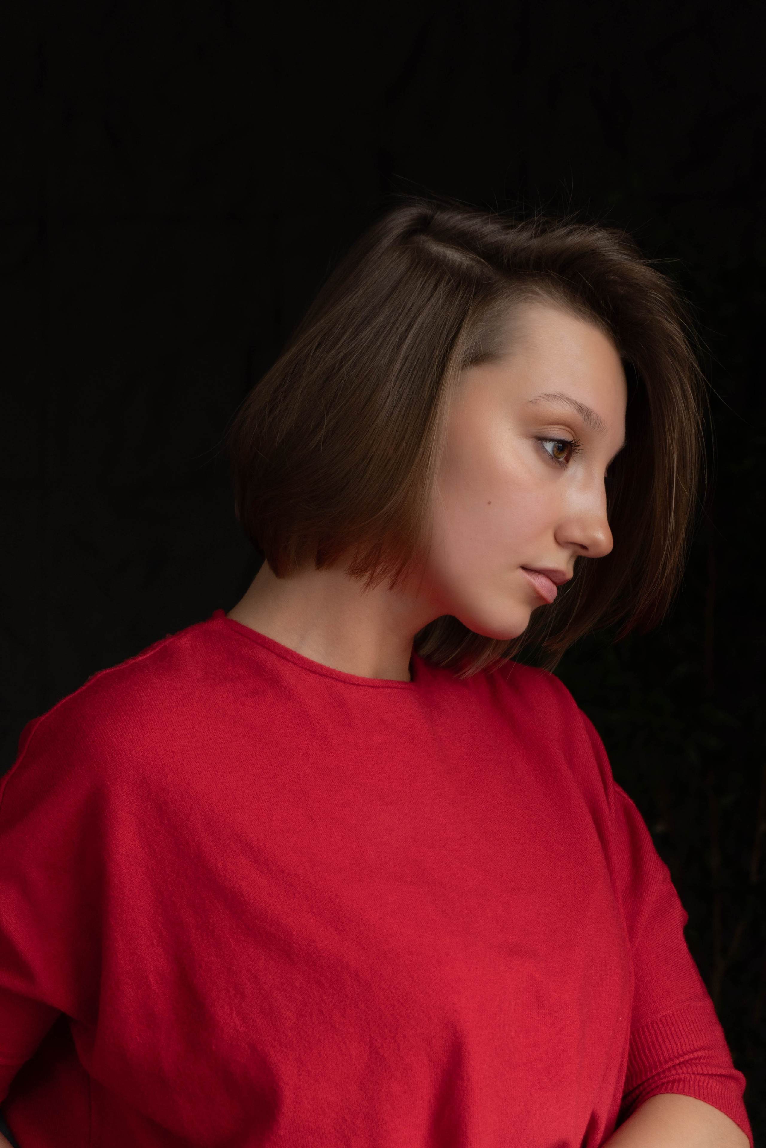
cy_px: 574
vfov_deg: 27.0
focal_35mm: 75
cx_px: 383
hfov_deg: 18.2
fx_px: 2394
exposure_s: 1/100
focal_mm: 50
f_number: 5.6
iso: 400
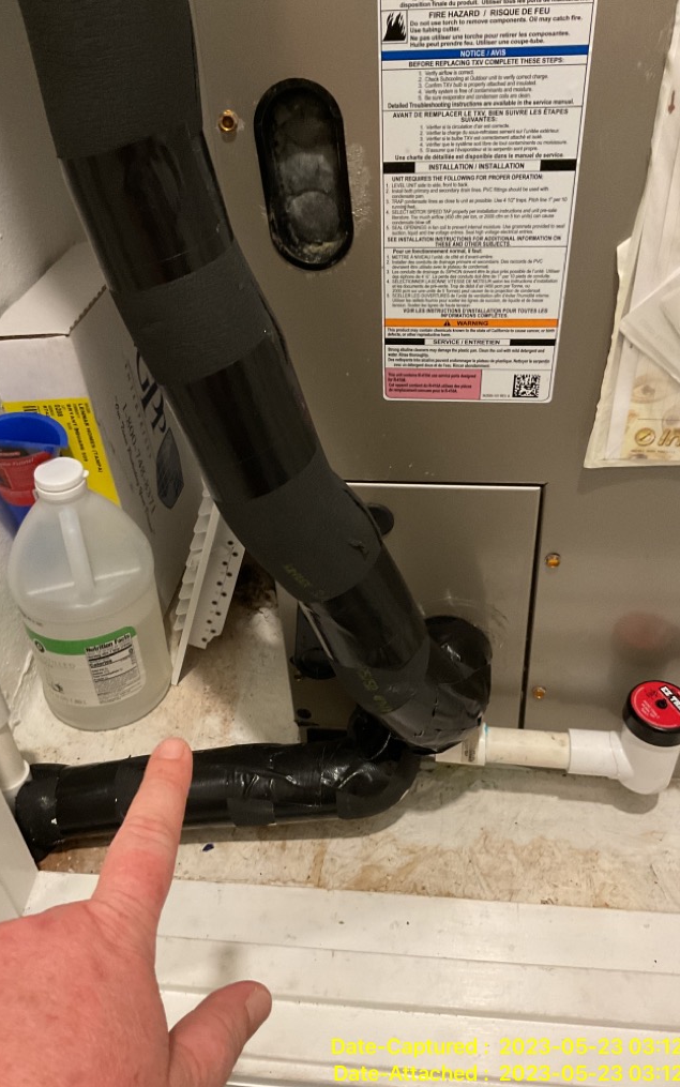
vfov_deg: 61.2
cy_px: 547
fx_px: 919
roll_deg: +5.3
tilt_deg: -37.2
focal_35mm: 31
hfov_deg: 40.6
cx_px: 320
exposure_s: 1/60
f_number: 1.8
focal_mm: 3
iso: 160
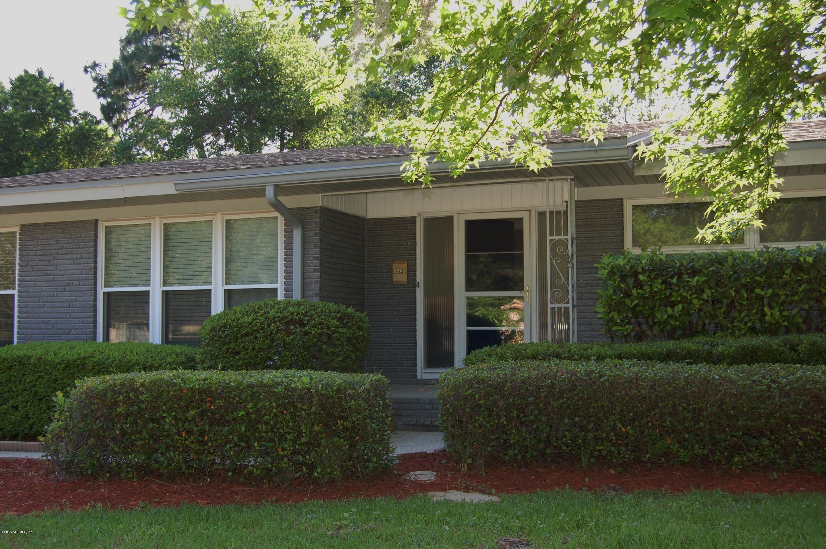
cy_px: 274
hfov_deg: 49.6
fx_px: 894
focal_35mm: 39
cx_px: 413
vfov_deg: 34.1
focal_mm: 26
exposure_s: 1/125
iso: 400
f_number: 5.6
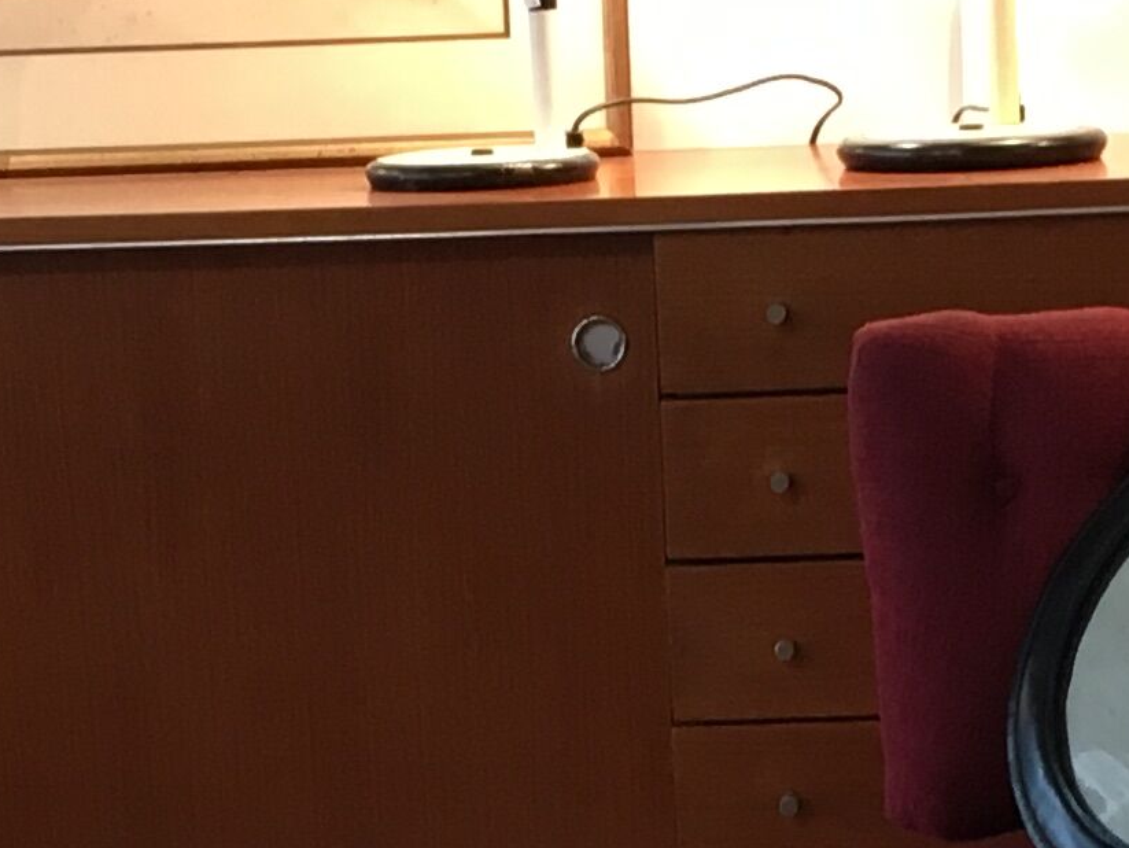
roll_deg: +3.2
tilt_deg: -17.5
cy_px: 1475
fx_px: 4633
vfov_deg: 9.9
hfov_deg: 13.9
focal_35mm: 142
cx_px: 683
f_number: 2.2
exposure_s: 1/33
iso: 100
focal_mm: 4.15
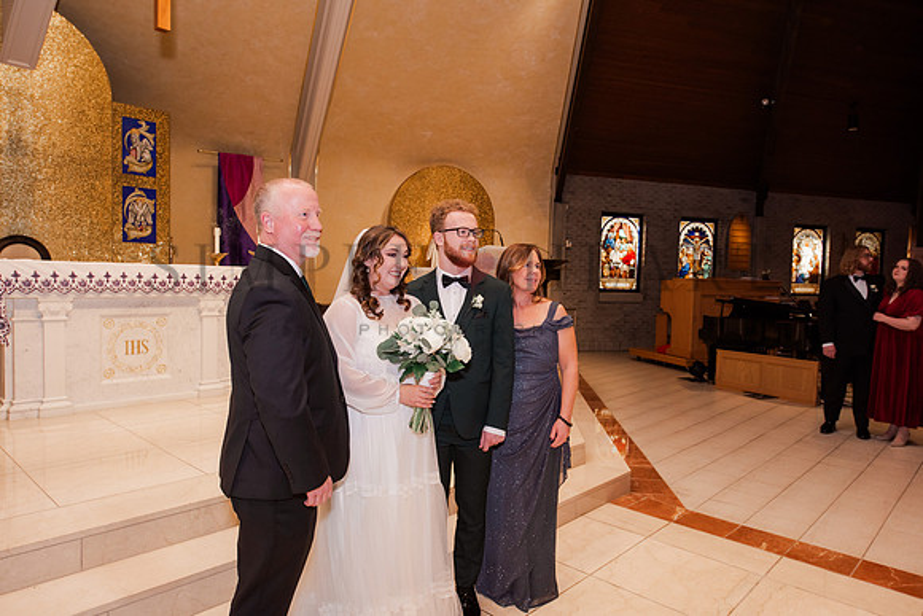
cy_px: 308
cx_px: 462
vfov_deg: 53.2
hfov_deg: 73.7
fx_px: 615
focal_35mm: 24
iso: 500
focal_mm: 24
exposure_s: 1/160
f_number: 4.5
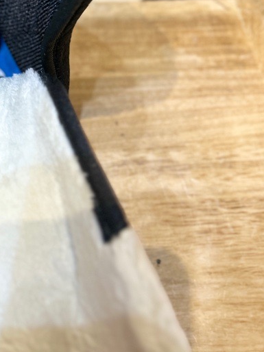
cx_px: -5
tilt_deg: -49.1
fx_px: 550
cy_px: 7
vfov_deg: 32.9
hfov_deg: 25.5
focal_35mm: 54
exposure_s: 1/50
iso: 250
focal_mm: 5.7
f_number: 1.5
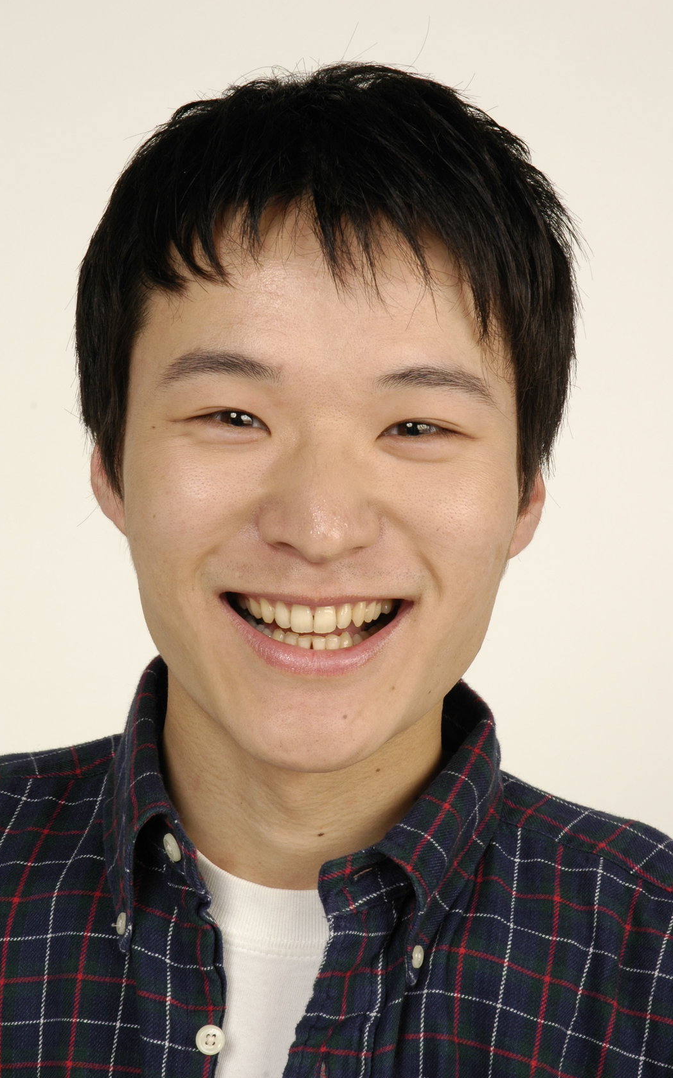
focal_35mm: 95
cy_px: 539
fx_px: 2789
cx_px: 323
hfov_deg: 13.8
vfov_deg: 21.9
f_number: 13
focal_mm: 62
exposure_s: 1/125
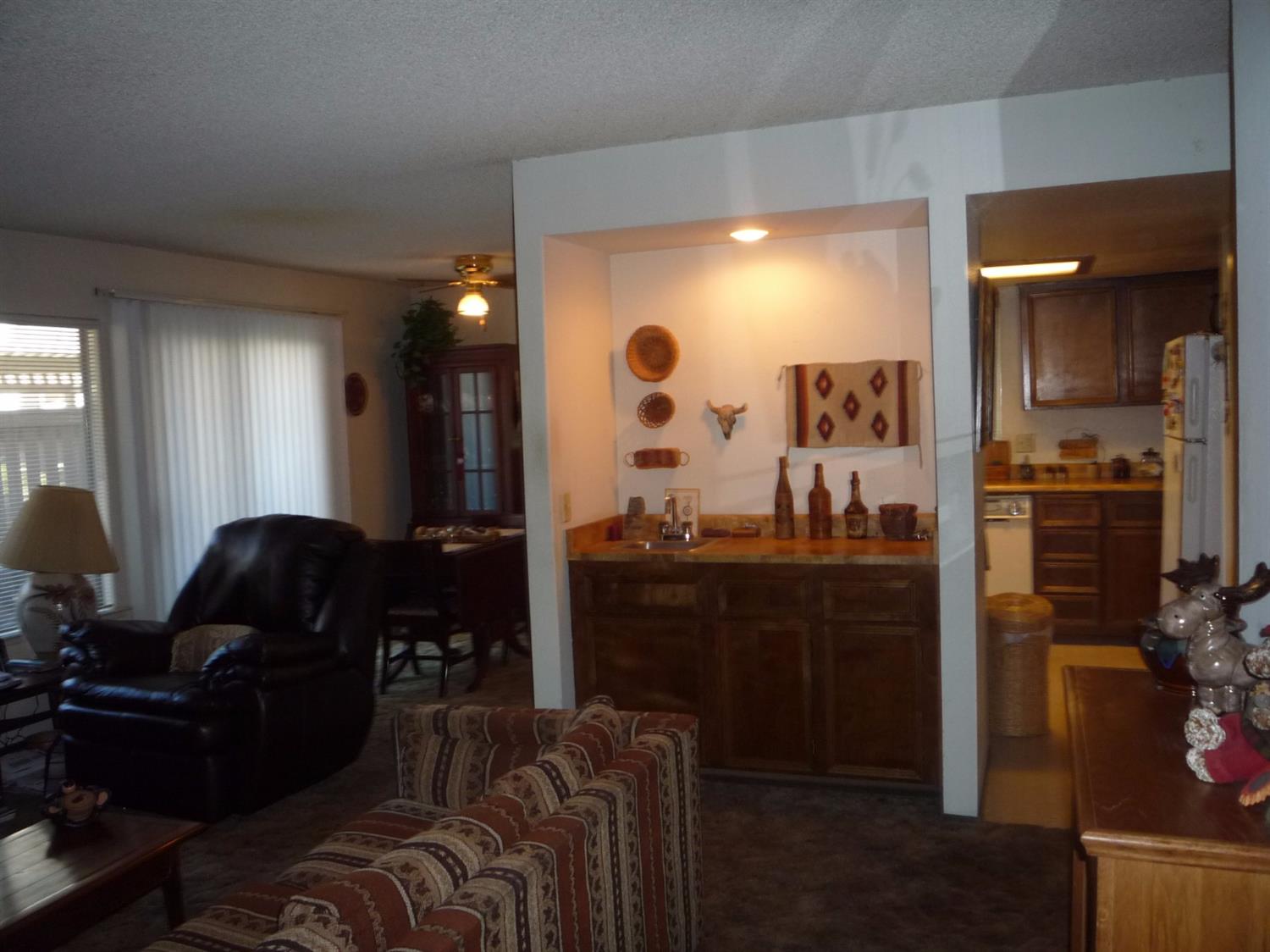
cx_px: 635
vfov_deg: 46.8
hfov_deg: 60.0
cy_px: 476
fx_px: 1100
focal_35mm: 30
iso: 200
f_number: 3.3
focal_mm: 5.2
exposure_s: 1/30
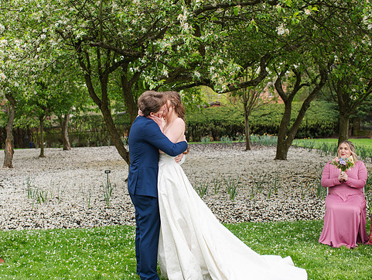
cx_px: 166
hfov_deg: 44.7
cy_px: 133
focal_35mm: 42
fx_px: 451
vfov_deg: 34.4
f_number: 3.2
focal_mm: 35
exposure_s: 1/640
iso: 250
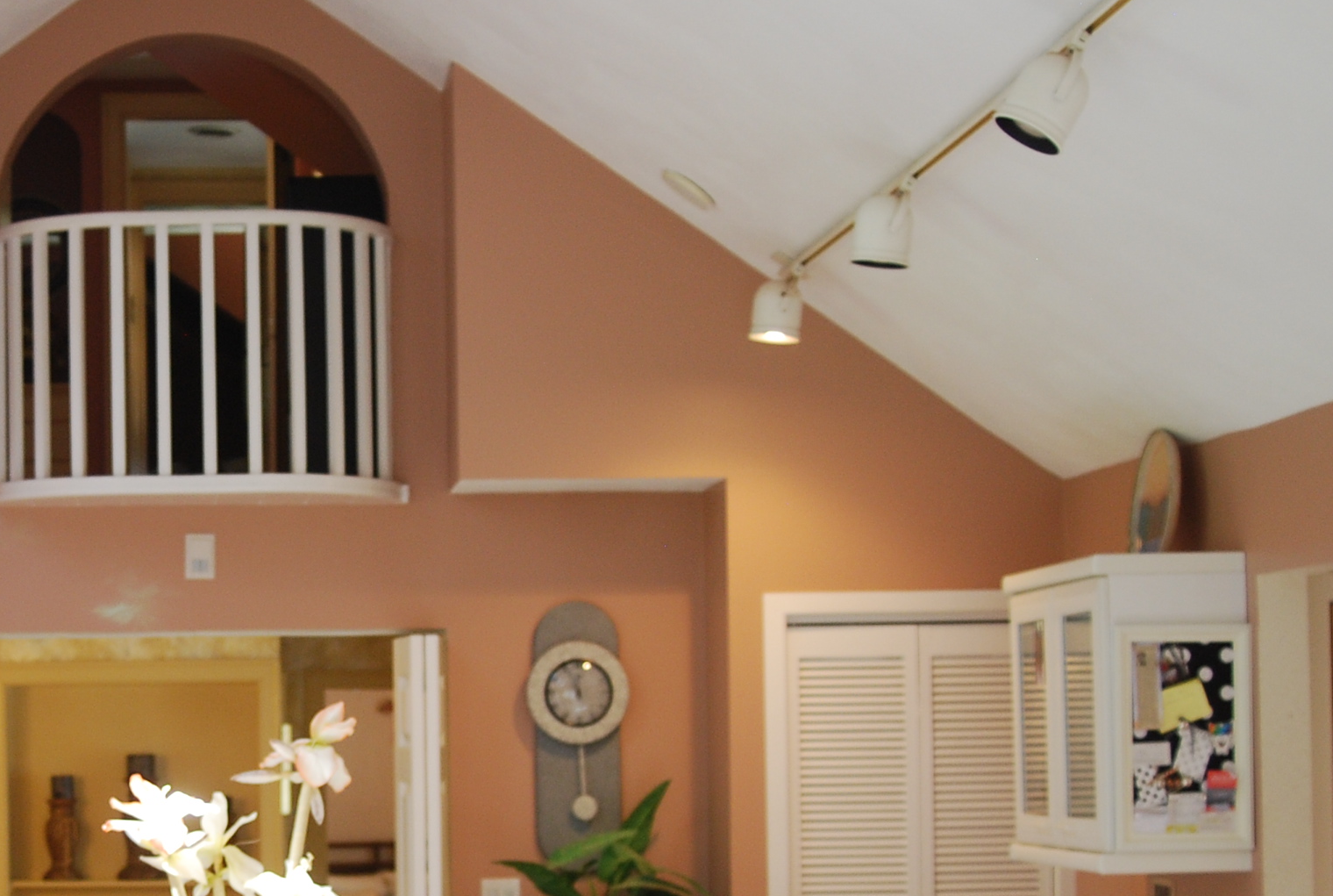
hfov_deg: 24.6
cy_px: 696
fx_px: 2969
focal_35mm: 80
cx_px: 160
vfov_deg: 17.0
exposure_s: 1/15
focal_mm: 28
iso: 400
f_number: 3.5
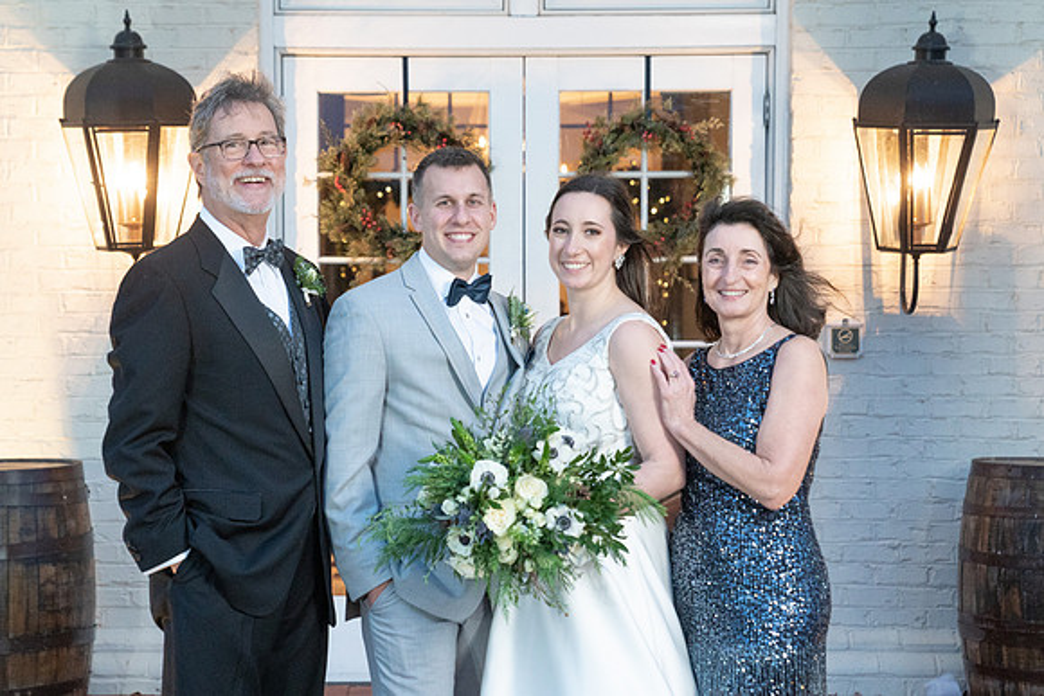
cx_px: 473
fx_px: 2411
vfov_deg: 16.4
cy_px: 384
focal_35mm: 83
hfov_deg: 24.4
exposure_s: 1/100
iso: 4000
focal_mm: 70
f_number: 4
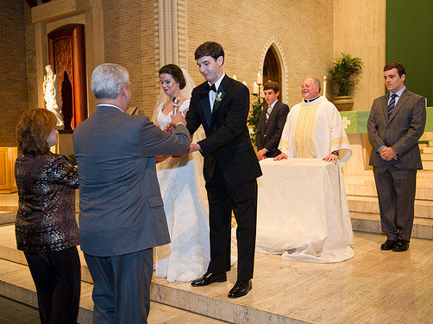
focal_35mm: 40
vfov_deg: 35.9
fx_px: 500
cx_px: 210
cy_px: 161
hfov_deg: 46.8
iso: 1600
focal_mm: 36
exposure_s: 1/60
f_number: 2.8
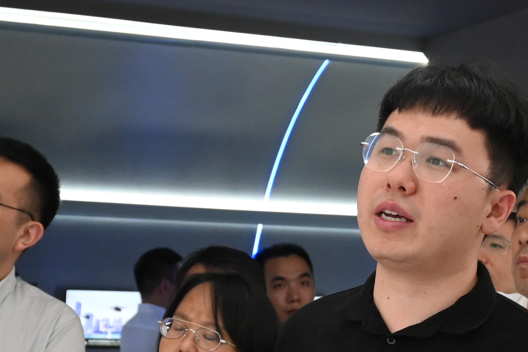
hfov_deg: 17.1
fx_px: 1719
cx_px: 514
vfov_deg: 11.6
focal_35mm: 117
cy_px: 369
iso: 1600
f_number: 4.5
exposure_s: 1/125
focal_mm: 26.5
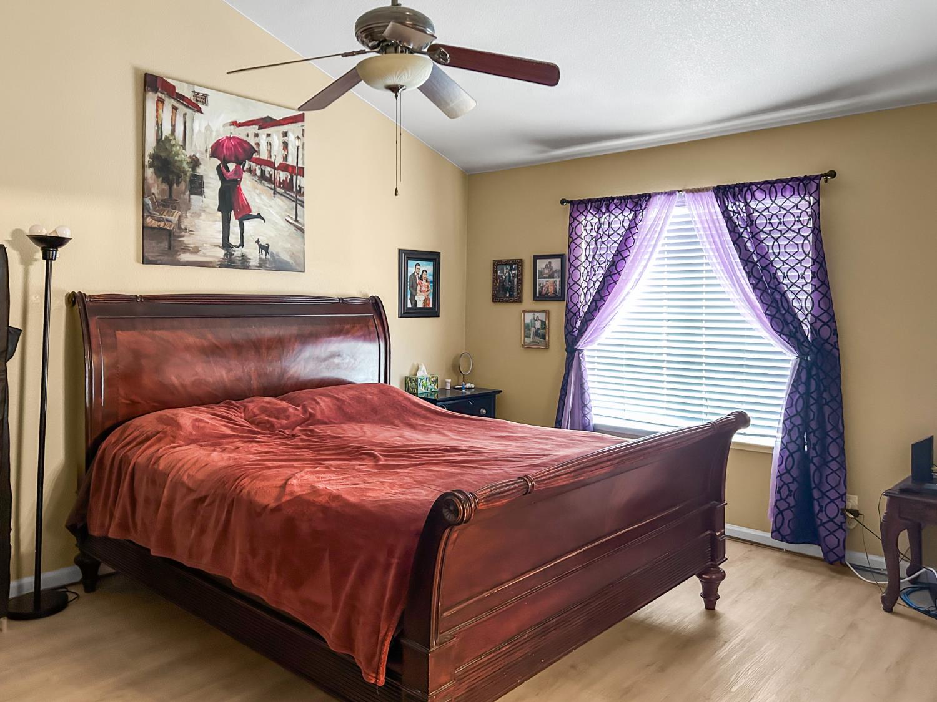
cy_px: 351
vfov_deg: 53.1
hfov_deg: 67.3
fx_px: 704
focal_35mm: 26
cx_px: 468
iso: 400
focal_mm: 5.7
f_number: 1.5
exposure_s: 1/40
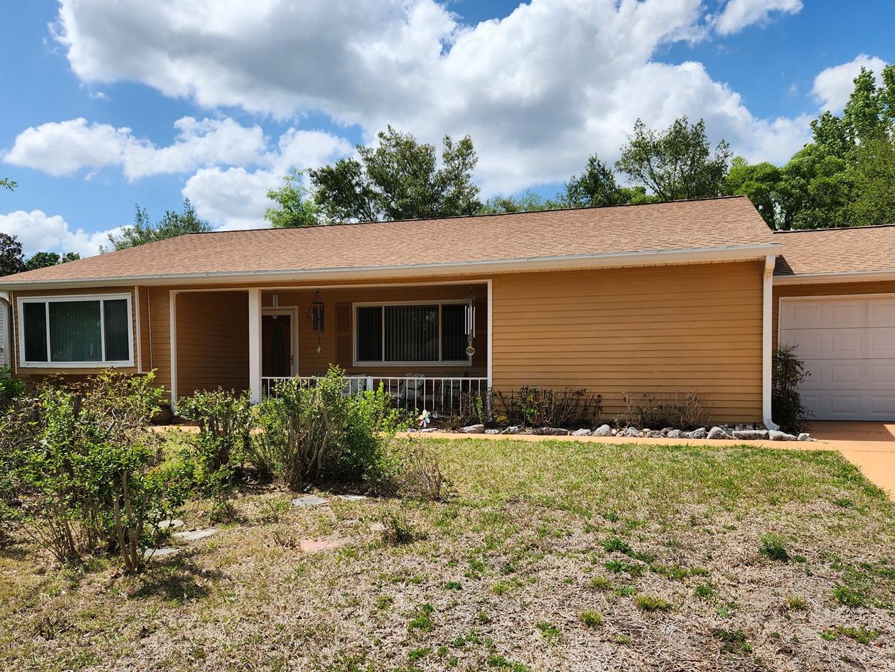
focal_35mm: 28
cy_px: 399
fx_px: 724
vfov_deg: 49.5
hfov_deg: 63.4
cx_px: 454
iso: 20
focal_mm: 5.4
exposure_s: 1/2314
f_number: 1.8
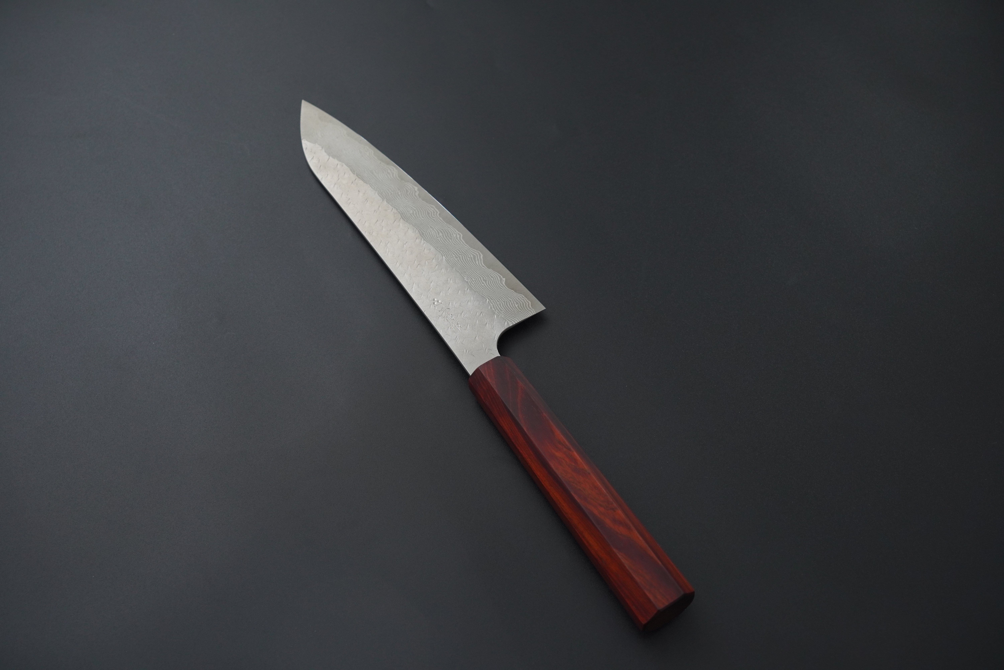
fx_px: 1113
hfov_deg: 48.6
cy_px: 335
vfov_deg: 33.5
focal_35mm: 40
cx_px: 502
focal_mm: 26.6
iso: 500
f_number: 5.6
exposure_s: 1/160
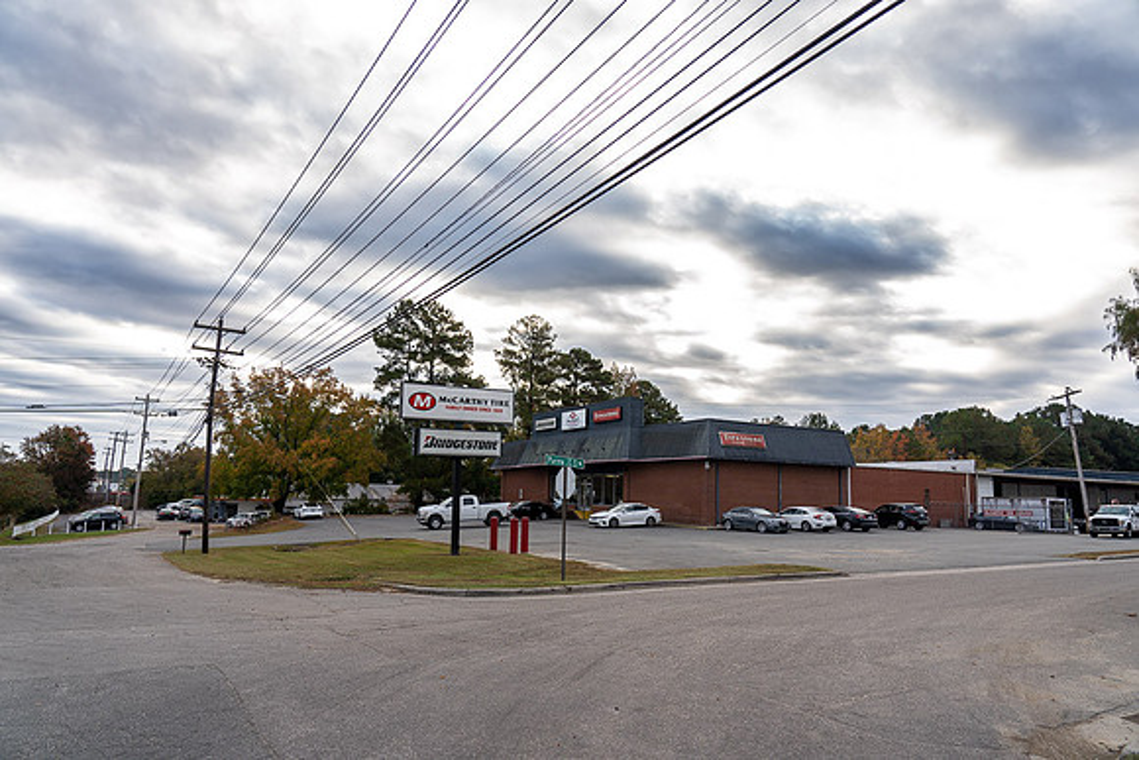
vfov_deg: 53.2
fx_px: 759
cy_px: 380
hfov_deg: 73.7
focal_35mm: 24
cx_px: 570
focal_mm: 24
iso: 250
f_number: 4
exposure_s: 1/320
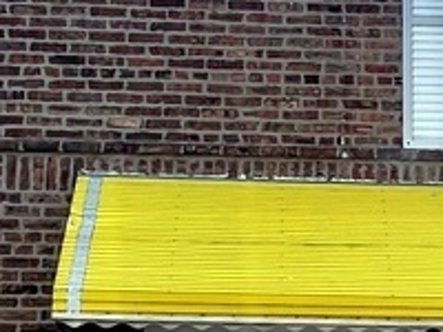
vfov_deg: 7.9
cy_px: 193
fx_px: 2393
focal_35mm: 187
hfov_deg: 10.3
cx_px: 600
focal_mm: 5.96
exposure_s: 1/1068
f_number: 1.6
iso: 50
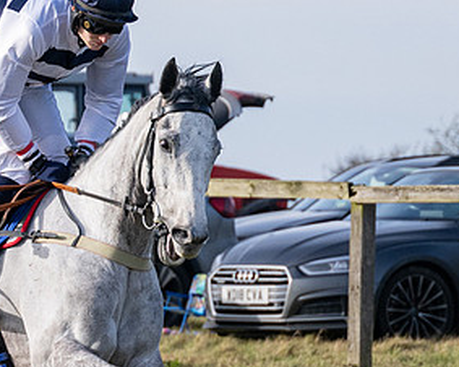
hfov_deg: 3.6
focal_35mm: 534
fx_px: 7249
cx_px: 105
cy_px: 347
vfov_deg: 2.9
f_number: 5
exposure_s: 1/2000
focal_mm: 120
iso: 400
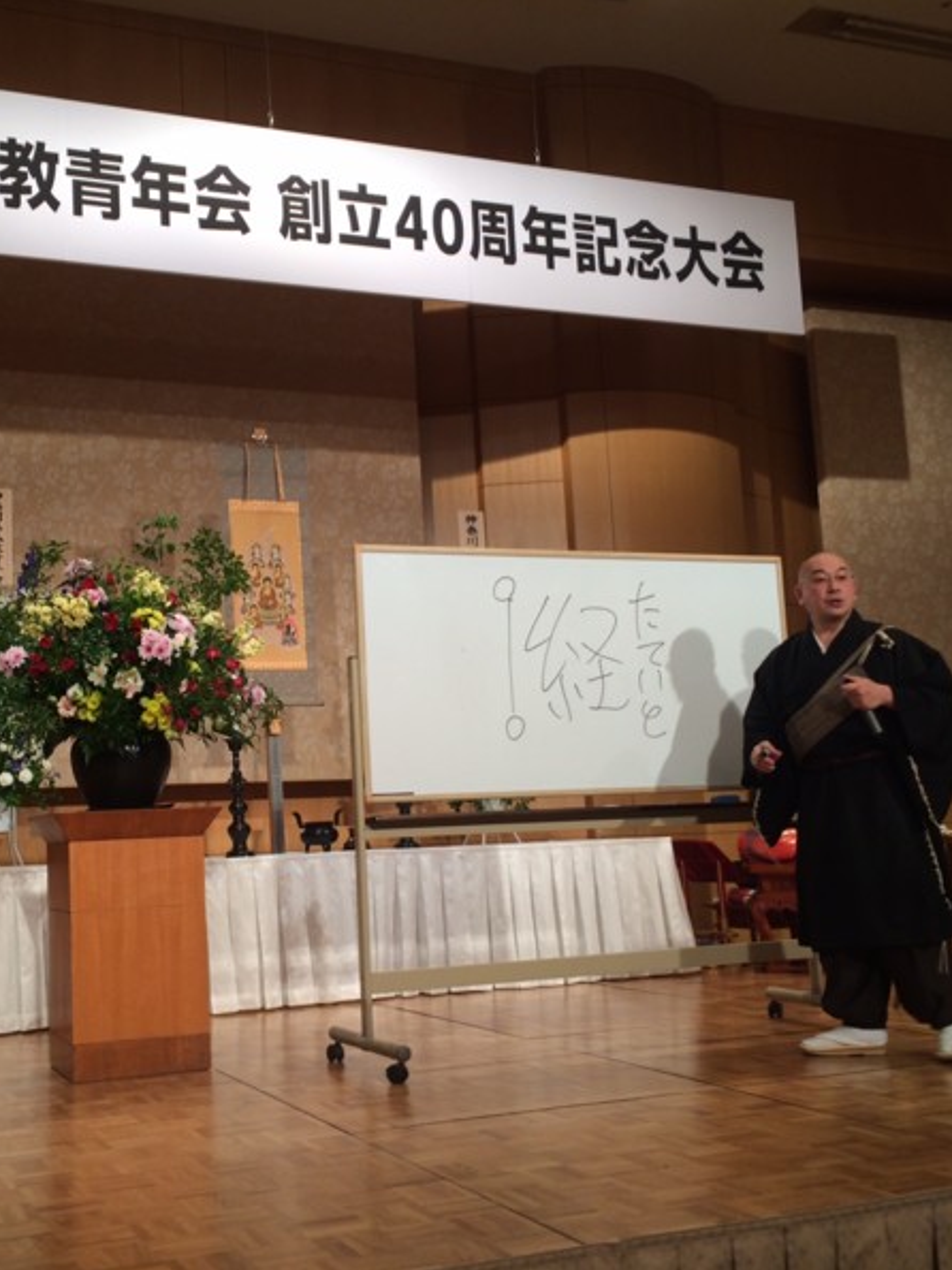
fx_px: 1431
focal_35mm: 39
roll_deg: +3.6
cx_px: 307
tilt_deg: +7.0
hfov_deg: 36.4
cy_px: 634
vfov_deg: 47.9
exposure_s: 1/60
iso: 40
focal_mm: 4.15
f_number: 2.2
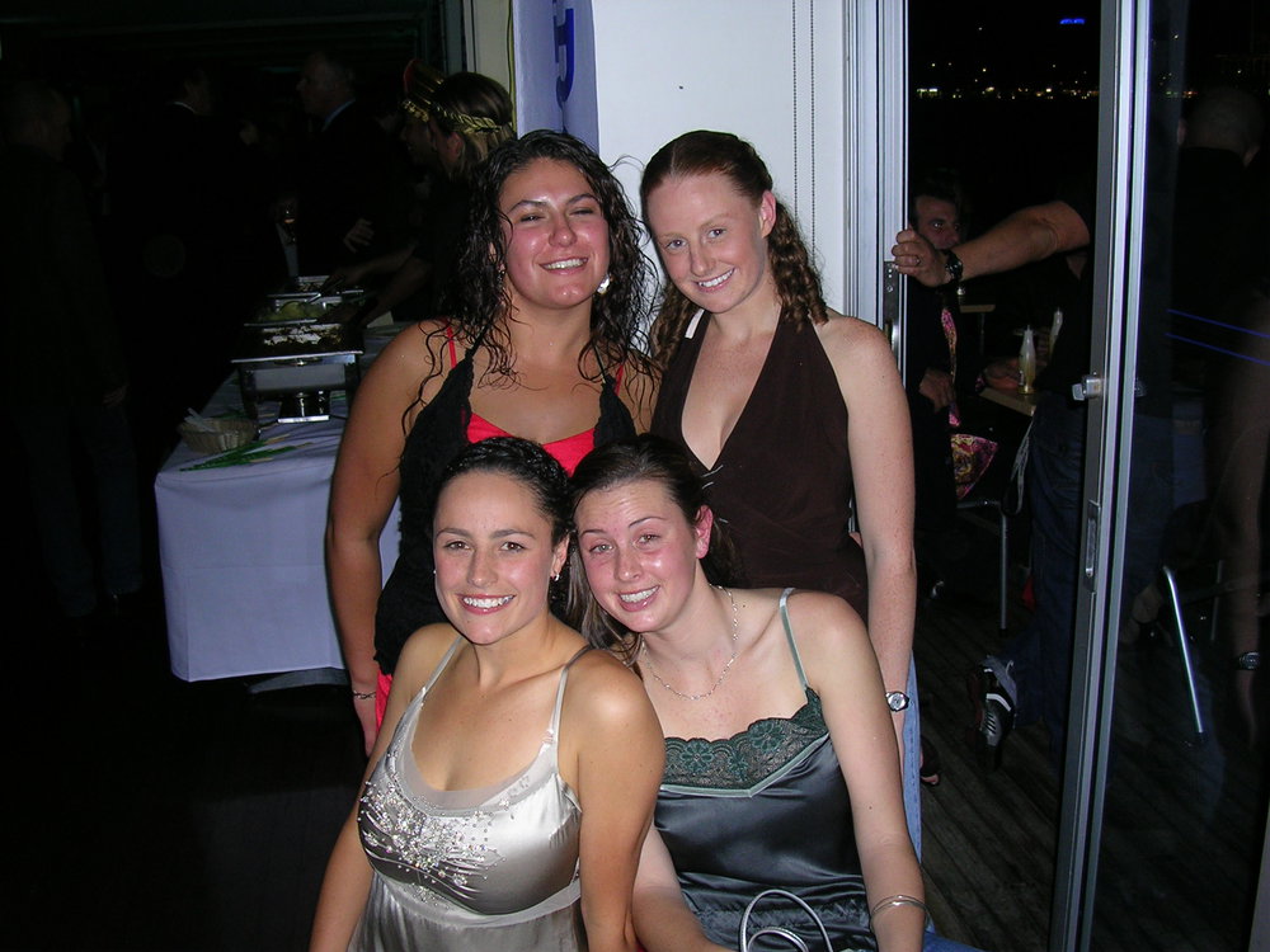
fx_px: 1394
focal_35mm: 38
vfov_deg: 37.7
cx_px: 635
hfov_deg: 49.0
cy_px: 476
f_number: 2.8
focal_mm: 5.8
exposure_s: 1/60.1
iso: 54
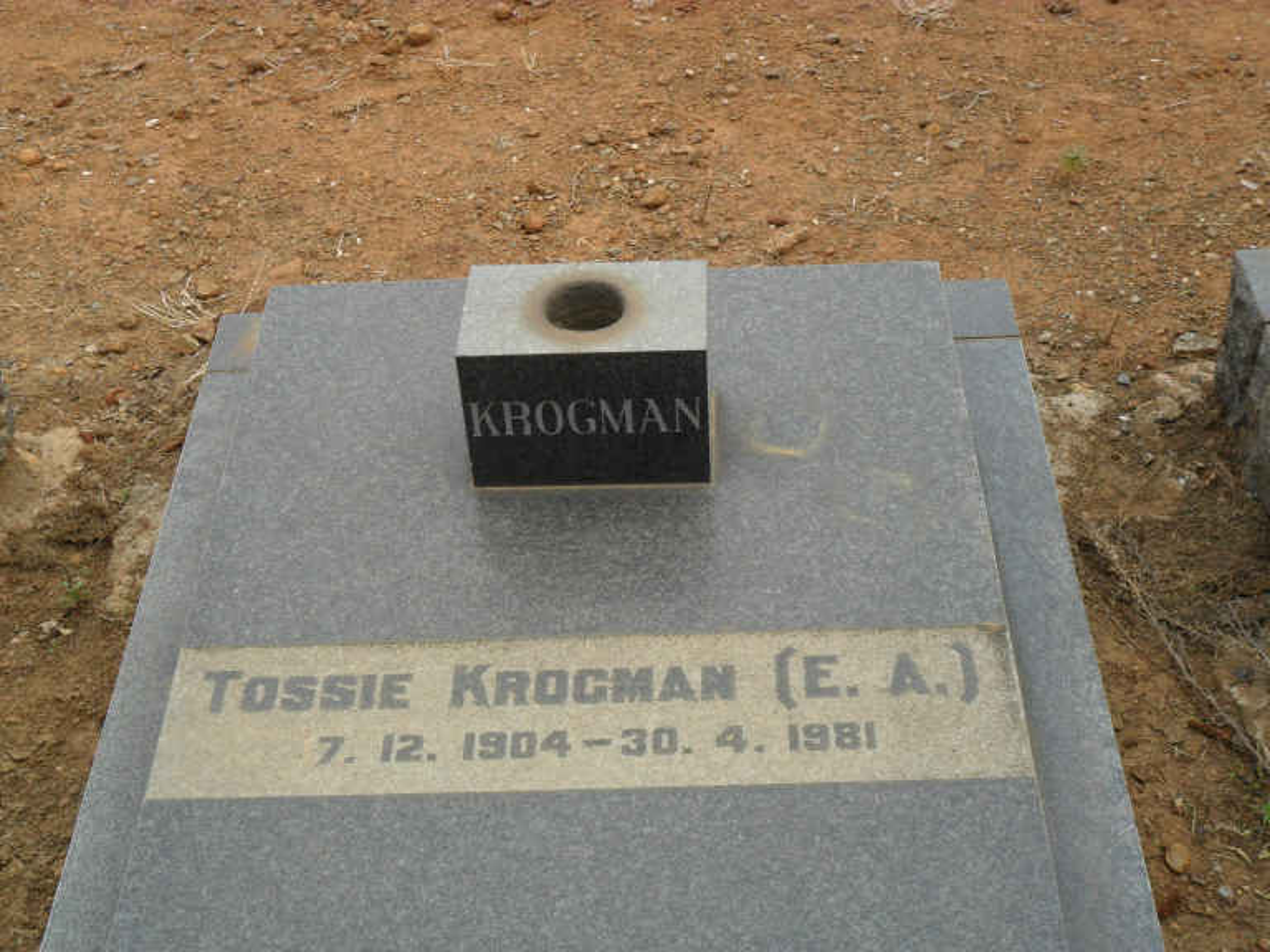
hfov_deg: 36.8
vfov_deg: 28.0
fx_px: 1908
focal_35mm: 52
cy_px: 476
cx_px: 635
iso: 100
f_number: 5
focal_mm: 9.3
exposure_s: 1/180
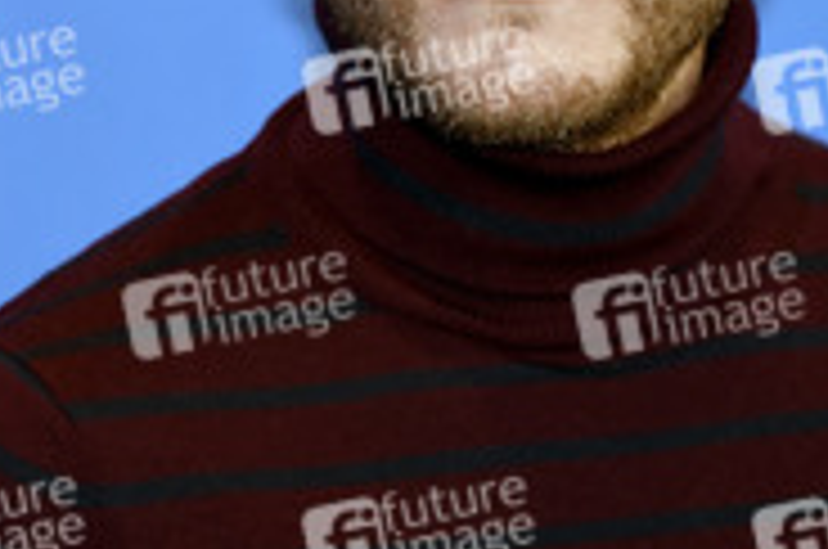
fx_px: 16049
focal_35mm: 699
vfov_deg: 2.0
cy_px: -32
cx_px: 299
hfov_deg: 3.0
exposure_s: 1/400
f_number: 3.2
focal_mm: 190
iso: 640
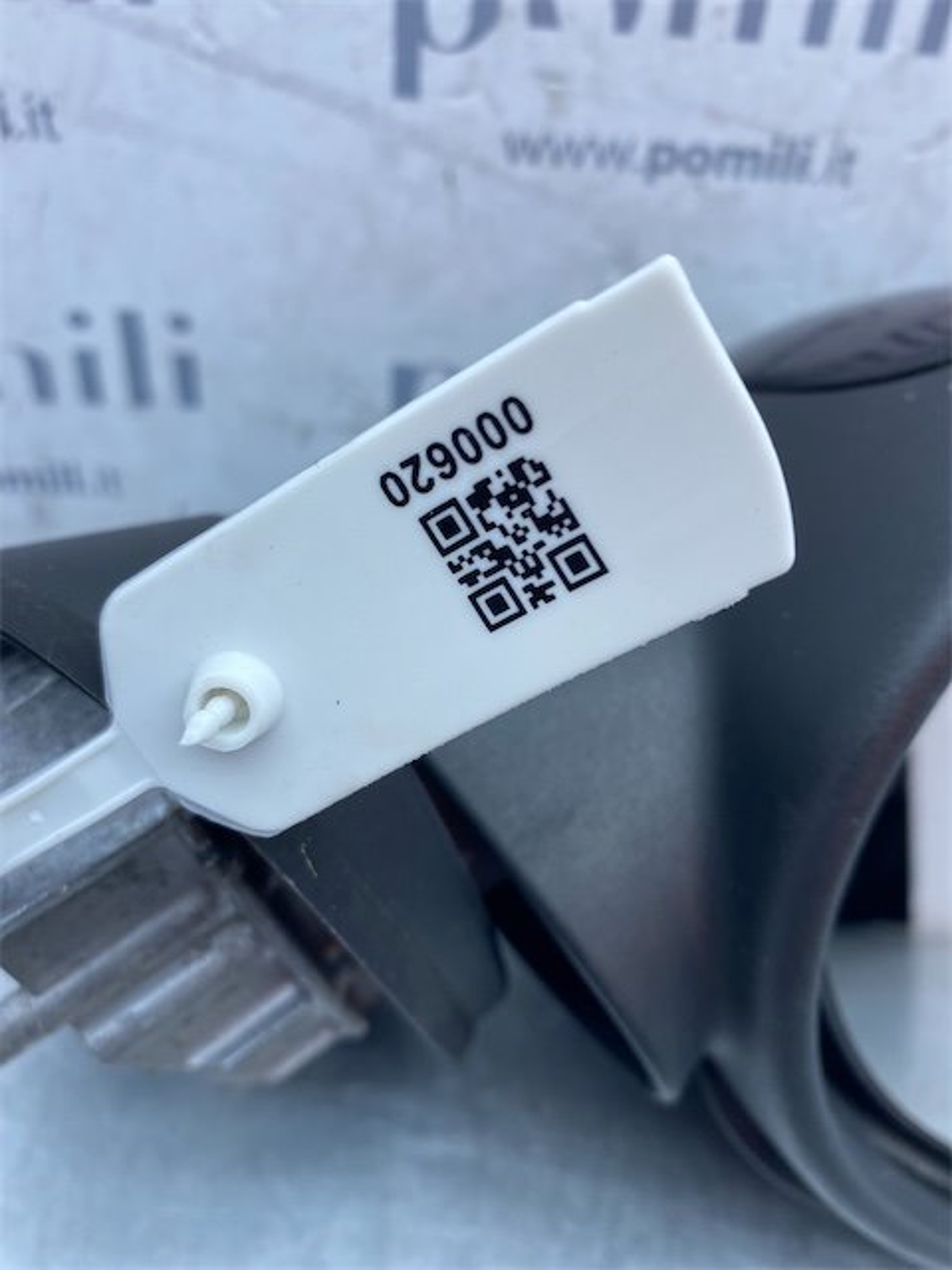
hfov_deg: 53.1
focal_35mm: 26
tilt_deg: -39.7
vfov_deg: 67.3
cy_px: 635
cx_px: 476
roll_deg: -17.3
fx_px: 953
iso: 32
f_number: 1.8
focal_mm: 4.25
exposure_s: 1/594
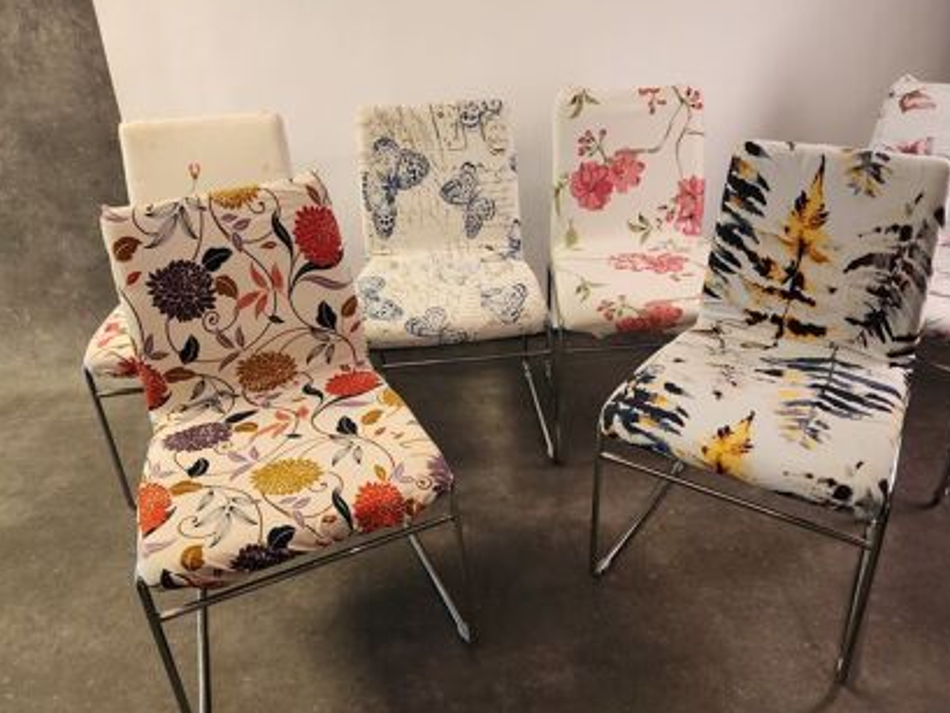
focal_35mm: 27
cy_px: 355
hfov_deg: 65.2
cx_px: 518
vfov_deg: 51.4
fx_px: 741
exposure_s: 1/100
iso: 320
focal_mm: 5.4
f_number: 1.8
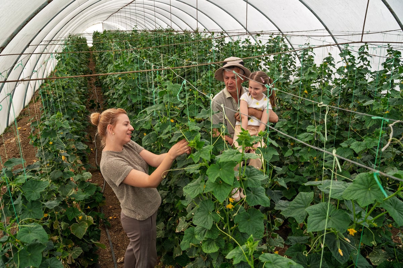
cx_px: 202
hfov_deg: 65.5
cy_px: 134
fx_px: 313
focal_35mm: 28
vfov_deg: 46.4
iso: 400
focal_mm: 28
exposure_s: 1/200
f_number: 7.1
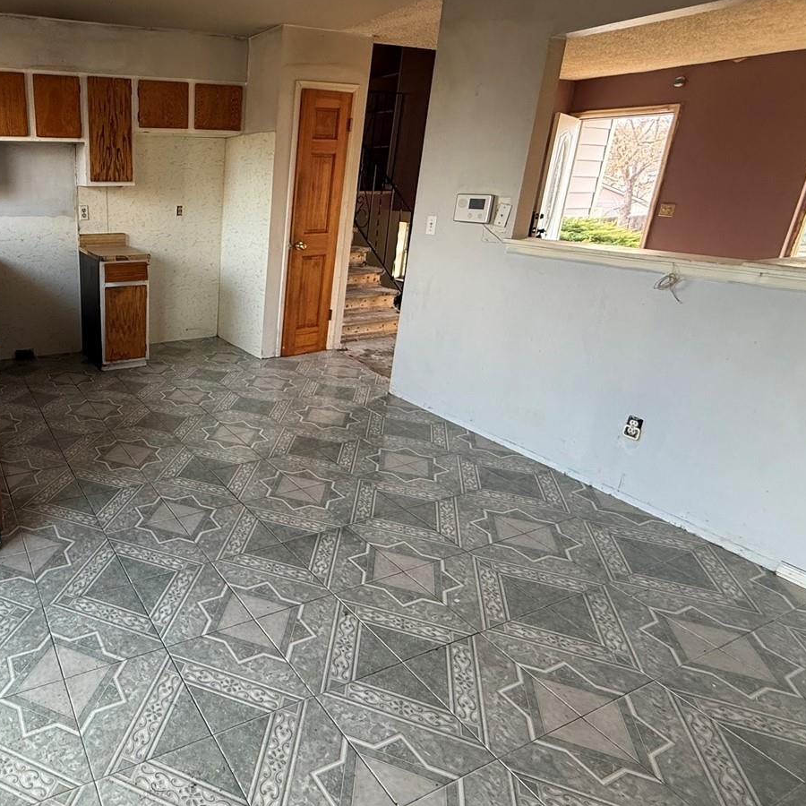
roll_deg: +0.2
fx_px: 580
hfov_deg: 63.5
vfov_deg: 69.4
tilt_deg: -17.3
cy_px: 356
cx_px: 159
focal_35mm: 22
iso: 200
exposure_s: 1/99
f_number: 2.2
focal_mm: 2.22
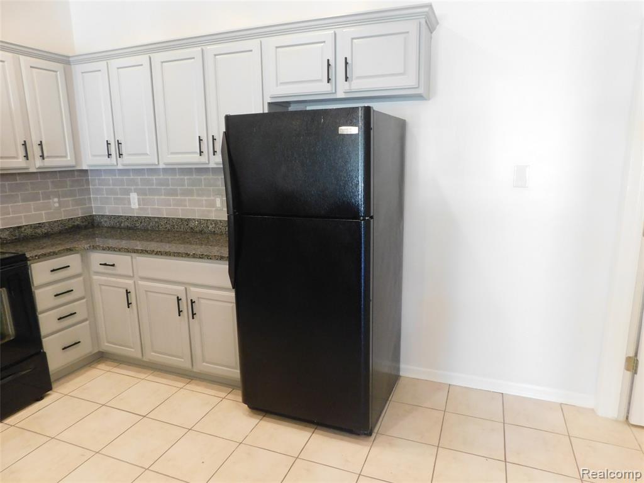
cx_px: 322
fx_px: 428
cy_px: 242
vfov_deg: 58.9
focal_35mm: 23
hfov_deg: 73.9
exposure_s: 1/20
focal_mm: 4
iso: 400
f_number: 3
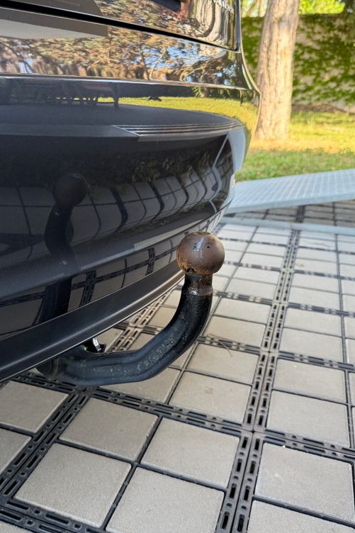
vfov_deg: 55.8
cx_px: 108
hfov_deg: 38.3
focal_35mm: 34
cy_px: 269
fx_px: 503
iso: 160
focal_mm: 6.76
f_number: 1.78
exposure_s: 1/219
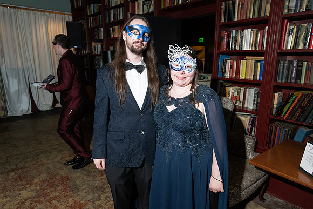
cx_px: 156
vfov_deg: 53.2
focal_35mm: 24
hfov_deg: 73.7
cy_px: 104
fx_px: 209
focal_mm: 24
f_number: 4.5
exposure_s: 1/200
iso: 2500
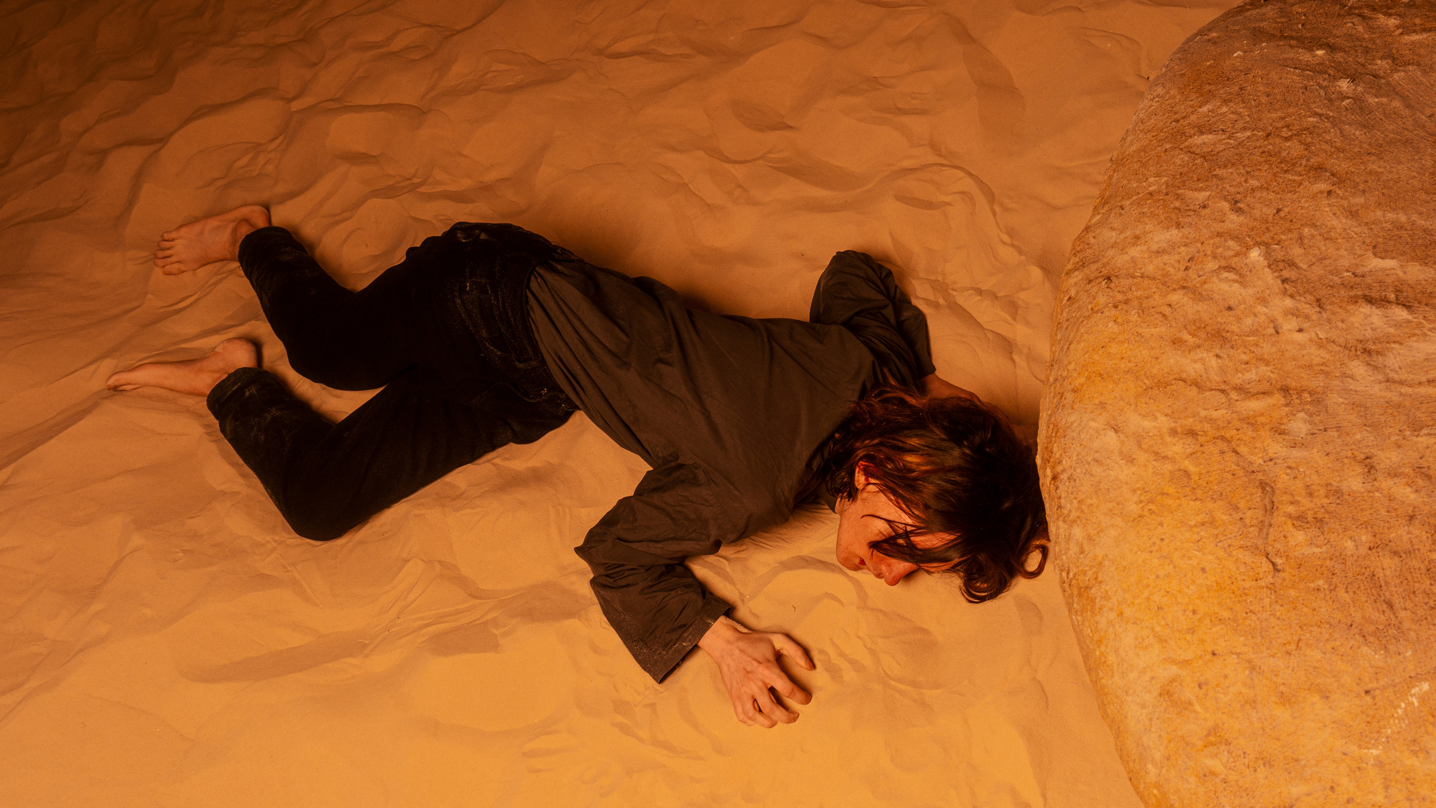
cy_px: 440
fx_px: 1295
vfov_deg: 34.6
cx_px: 736
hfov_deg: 58.0
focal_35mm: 34
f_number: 7.1
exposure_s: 1/160
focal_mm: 28
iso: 100
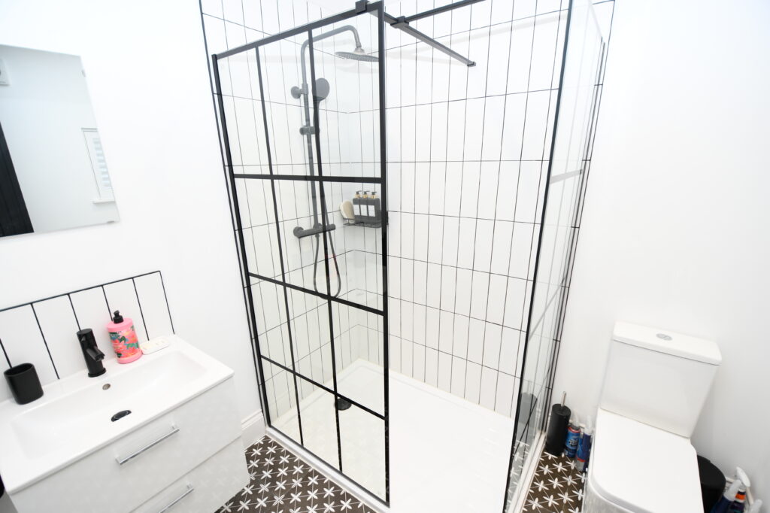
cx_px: 385
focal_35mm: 15
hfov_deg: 100.4
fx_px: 321
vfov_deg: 77.3
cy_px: 256
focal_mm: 10
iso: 100
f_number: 3.5
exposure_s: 1/20
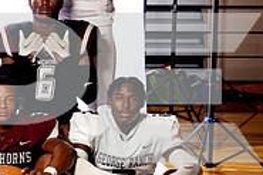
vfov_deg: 9.9
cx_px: -101
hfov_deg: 14.1
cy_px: 89
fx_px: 1007
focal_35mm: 138
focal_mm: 44
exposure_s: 1/250
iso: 250
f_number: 7.1
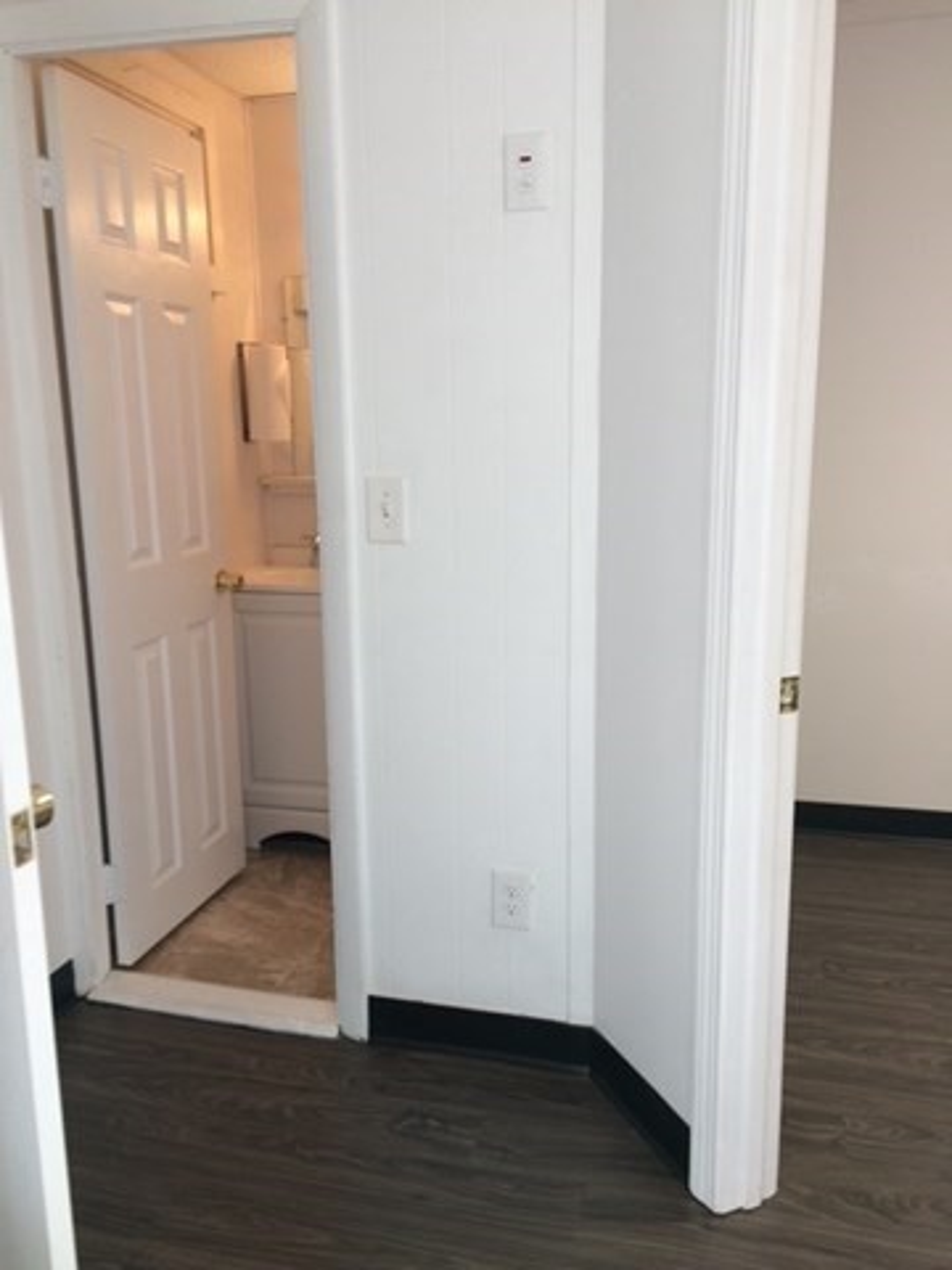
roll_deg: +1.7
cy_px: 635
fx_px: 1063
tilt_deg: -13.2
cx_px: 476
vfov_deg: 61.7
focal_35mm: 29
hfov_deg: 48.2
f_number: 2.2
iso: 40
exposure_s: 1/60
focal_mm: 4.15
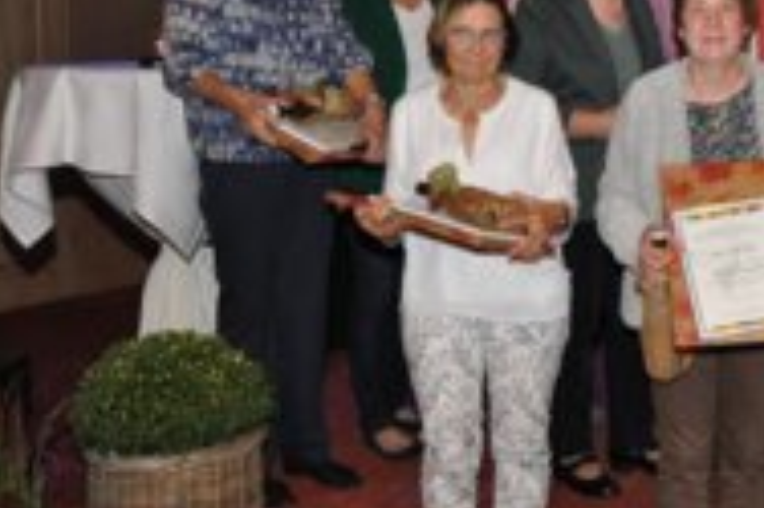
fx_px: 1422
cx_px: 740
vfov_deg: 20.1
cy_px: 142
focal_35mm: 67
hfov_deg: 28.5
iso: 800
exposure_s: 1/60
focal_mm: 21
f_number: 4
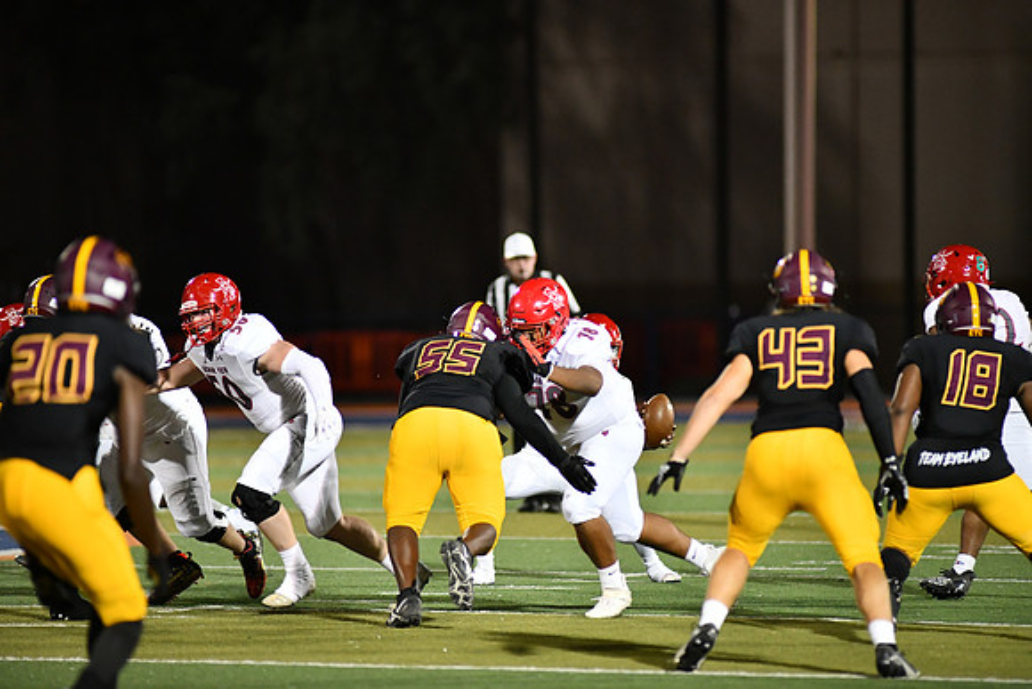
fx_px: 8602
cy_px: 344
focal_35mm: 300
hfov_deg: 6.9
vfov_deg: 4.6
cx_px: 516
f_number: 2.8
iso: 4500
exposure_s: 1/1250
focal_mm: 300
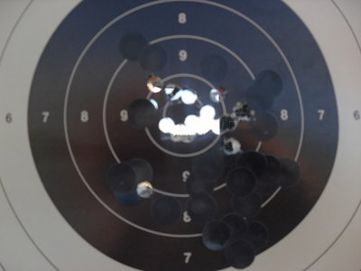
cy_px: 136
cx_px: 180
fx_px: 365
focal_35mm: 35
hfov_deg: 52.6
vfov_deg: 40.7
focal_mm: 6.2
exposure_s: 1/500
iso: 100
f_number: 2.8
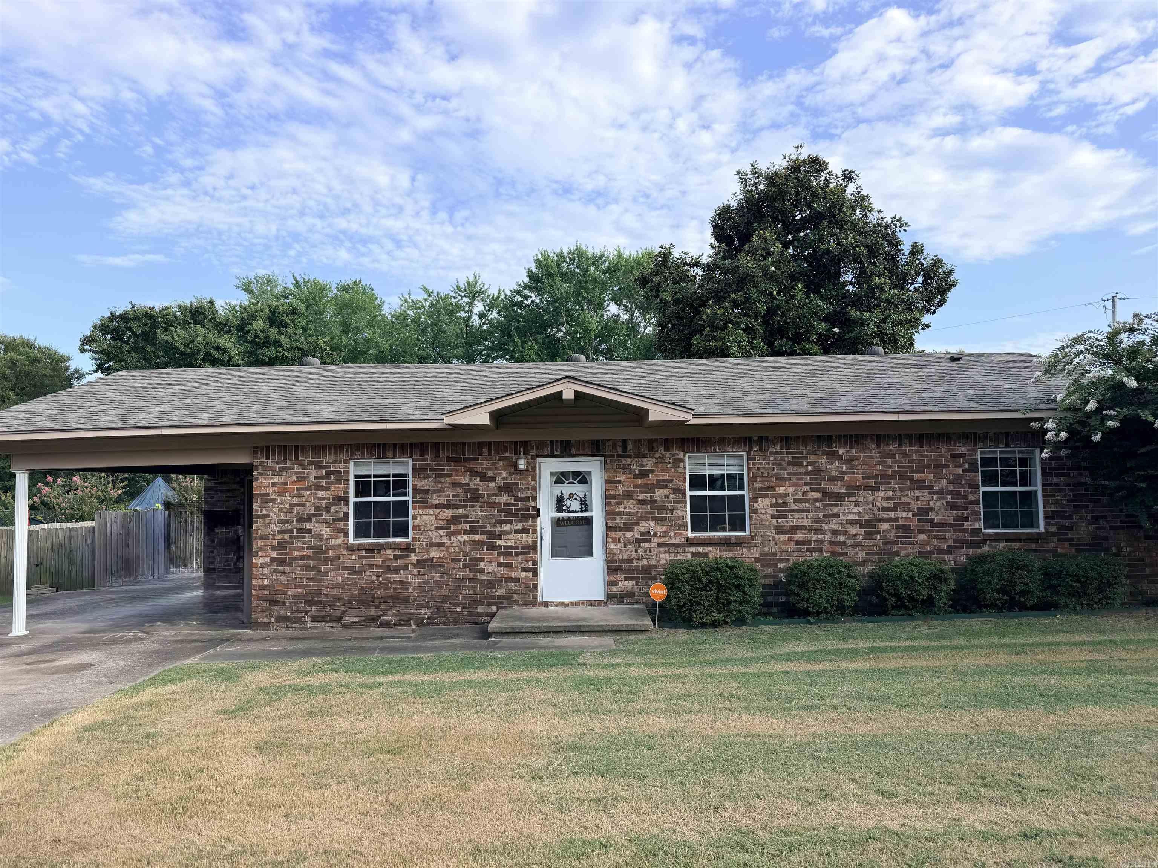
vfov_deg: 56.8
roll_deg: +1.0
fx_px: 803
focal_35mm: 24
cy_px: 434
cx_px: 579
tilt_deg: +5.0
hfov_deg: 71.6
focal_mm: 6.76
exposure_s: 1/2232
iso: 80
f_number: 1.78
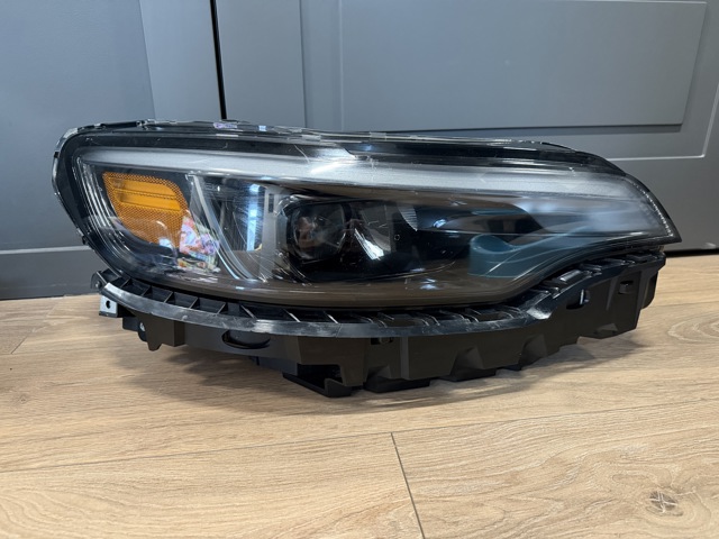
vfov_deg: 56.8
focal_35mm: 24
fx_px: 498
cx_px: 360
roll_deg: +0.7
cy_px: 270
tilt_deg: -21.5
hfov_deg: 71.6
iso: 800
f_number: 1.78
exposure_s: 1/50
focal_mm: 6.76
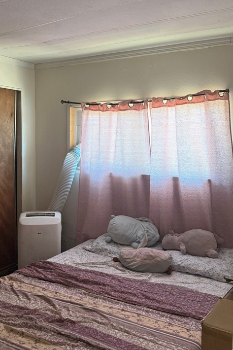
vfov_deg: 53.1
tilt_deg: -3.8
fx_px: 350
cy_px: 168
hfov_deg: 36.8
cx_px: 96
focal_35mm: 36
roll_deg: +0.3
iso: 320
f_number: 1.78
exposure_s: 1/60
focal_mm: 6.76
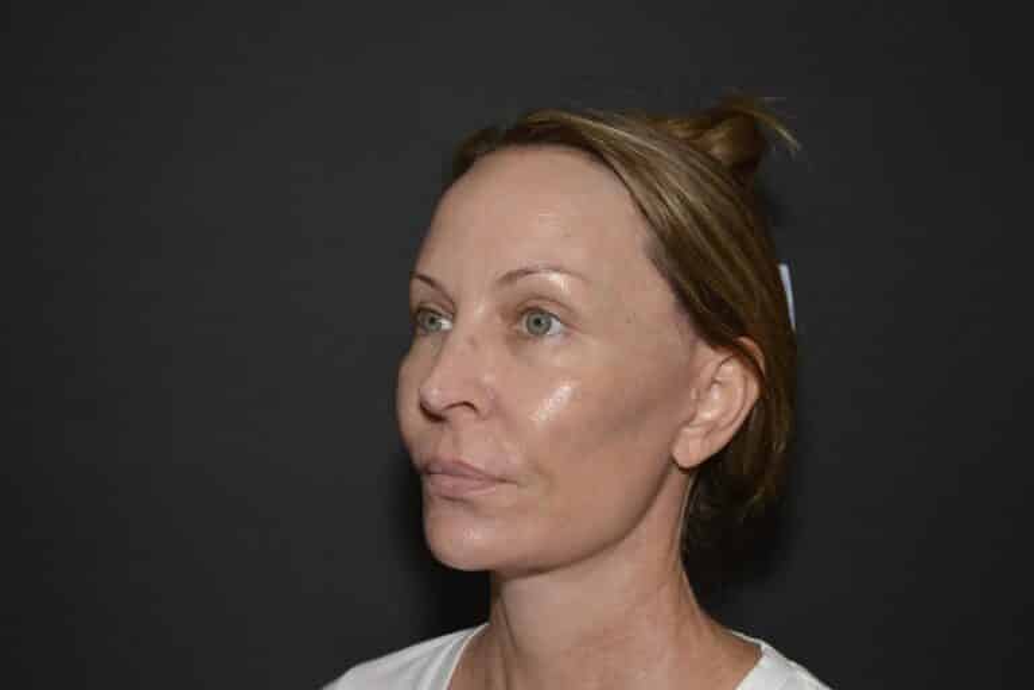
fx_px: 1723
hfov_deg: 33.4
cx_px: 517
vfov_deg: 22.6
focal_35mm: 60
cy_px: 345
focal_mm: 40
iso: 200
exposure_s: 1/125
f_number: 8
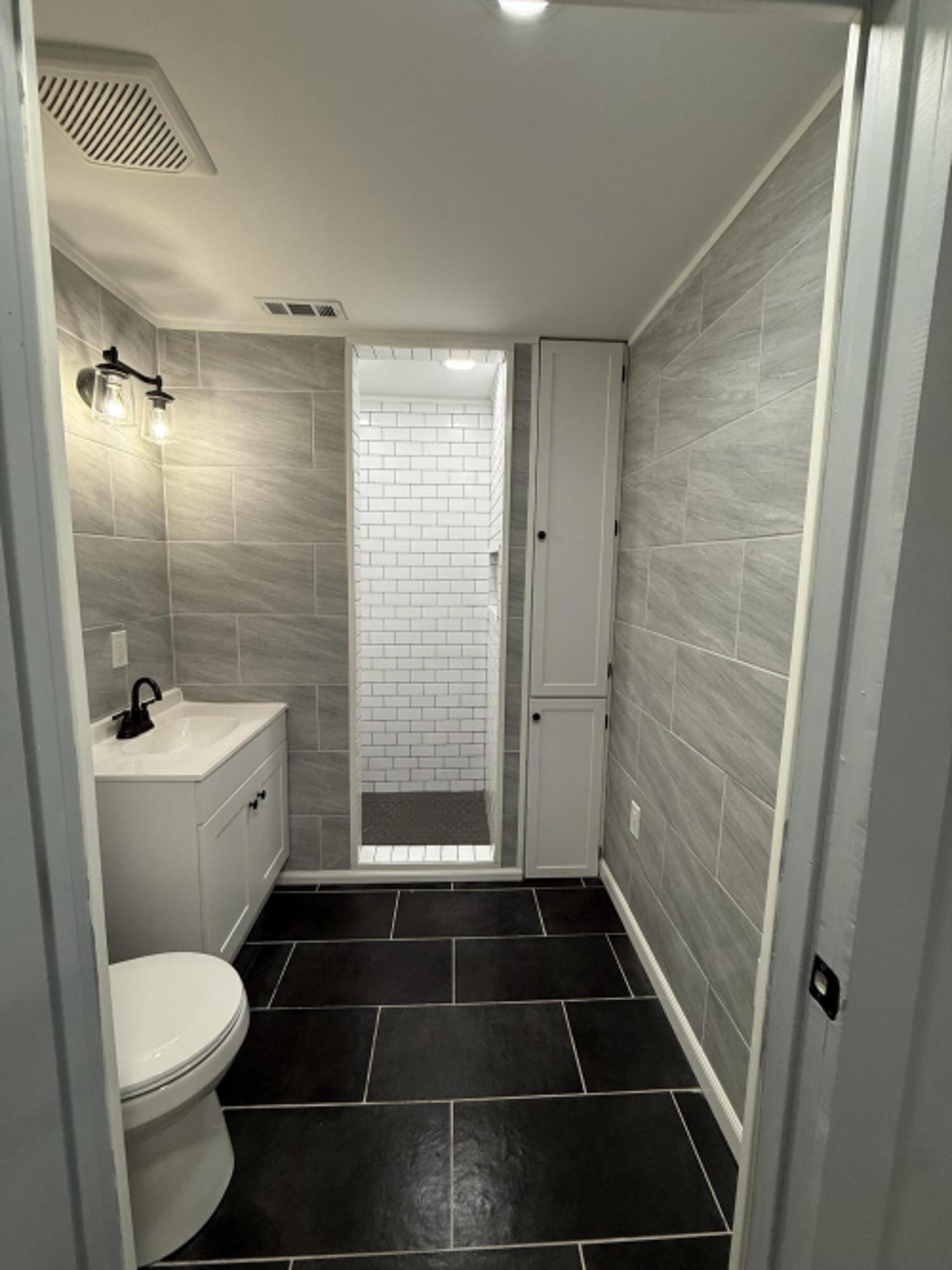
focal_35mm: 14
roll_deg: -1.3
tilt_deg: -7.4
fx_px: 514
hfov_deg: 85.7
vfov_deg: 102.1
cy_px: 635
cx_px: 476
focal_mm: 2.22
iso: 200
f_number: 2.2
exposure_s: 1/120
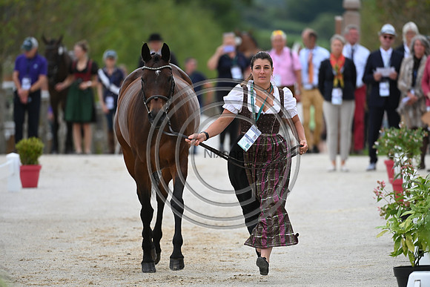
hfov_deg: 5.2
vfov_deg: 3.4
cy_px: 144
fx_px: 4779
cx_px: 215
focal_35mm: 400
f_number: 5.6
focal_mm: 400
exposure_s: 1/1600
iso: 500
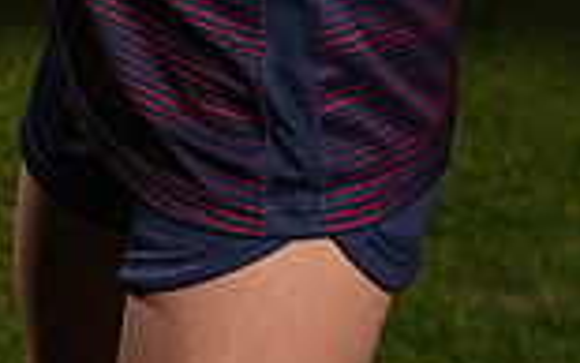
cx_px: 228
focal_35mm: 124
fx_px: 1961
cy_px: -449
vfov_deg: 9.6
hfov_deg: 16.8
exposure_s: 1/250
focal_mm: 42
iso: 100
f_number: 5.6
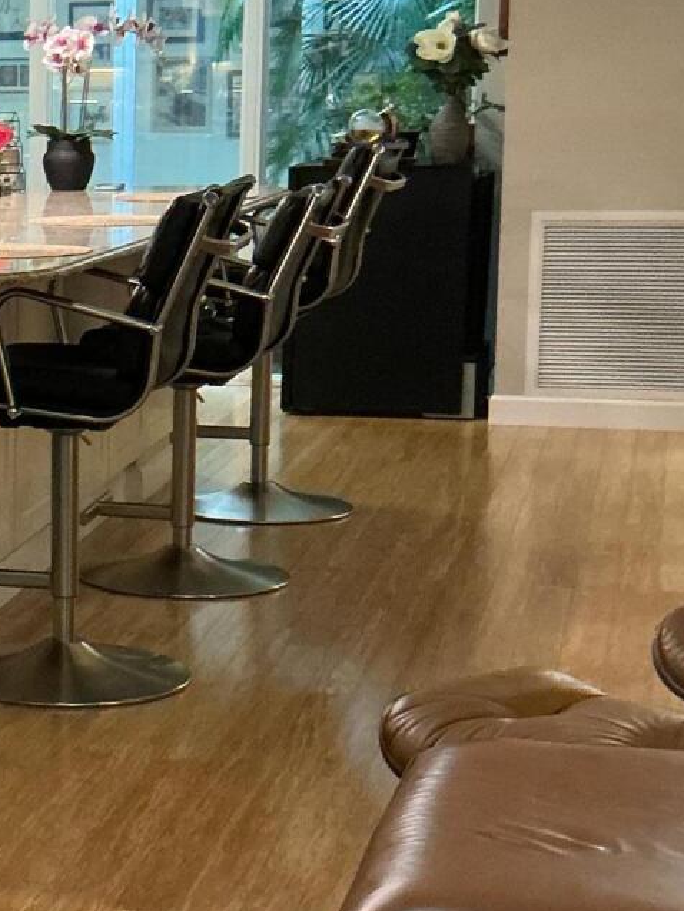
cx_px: -299
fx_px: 2397
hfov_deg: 15.2
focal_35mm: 91
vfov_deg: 21.5
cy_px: 483
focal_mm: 3
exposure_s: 1/40
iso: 250
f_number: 1.8
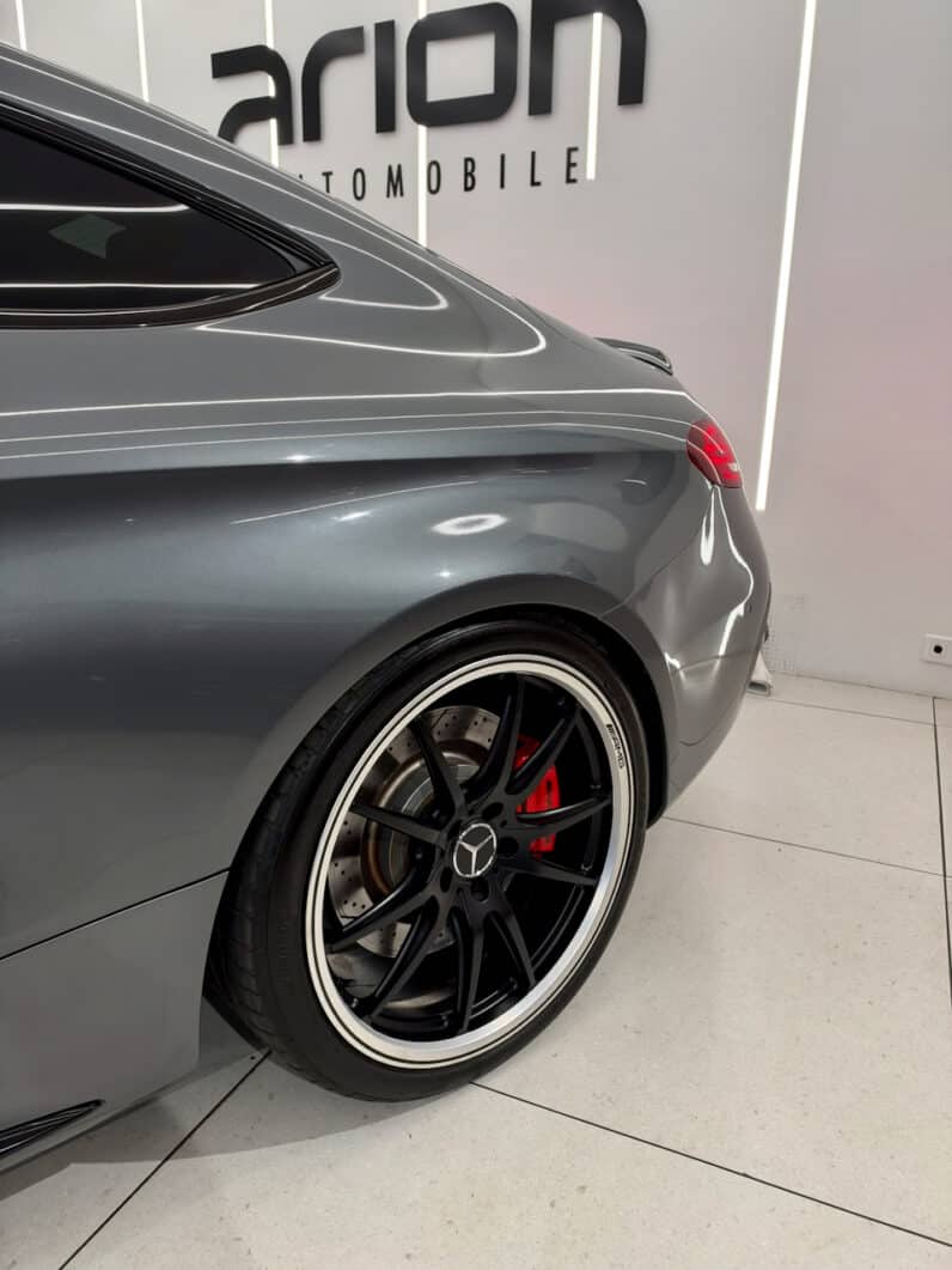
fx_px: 880
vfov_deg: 71.6
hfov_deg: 56.8
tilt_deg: -14.8
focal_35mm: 24
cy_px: 635
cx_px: 476
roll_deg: -0.3
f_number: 1.8
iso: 250
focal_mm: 6.93
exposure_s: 1/100
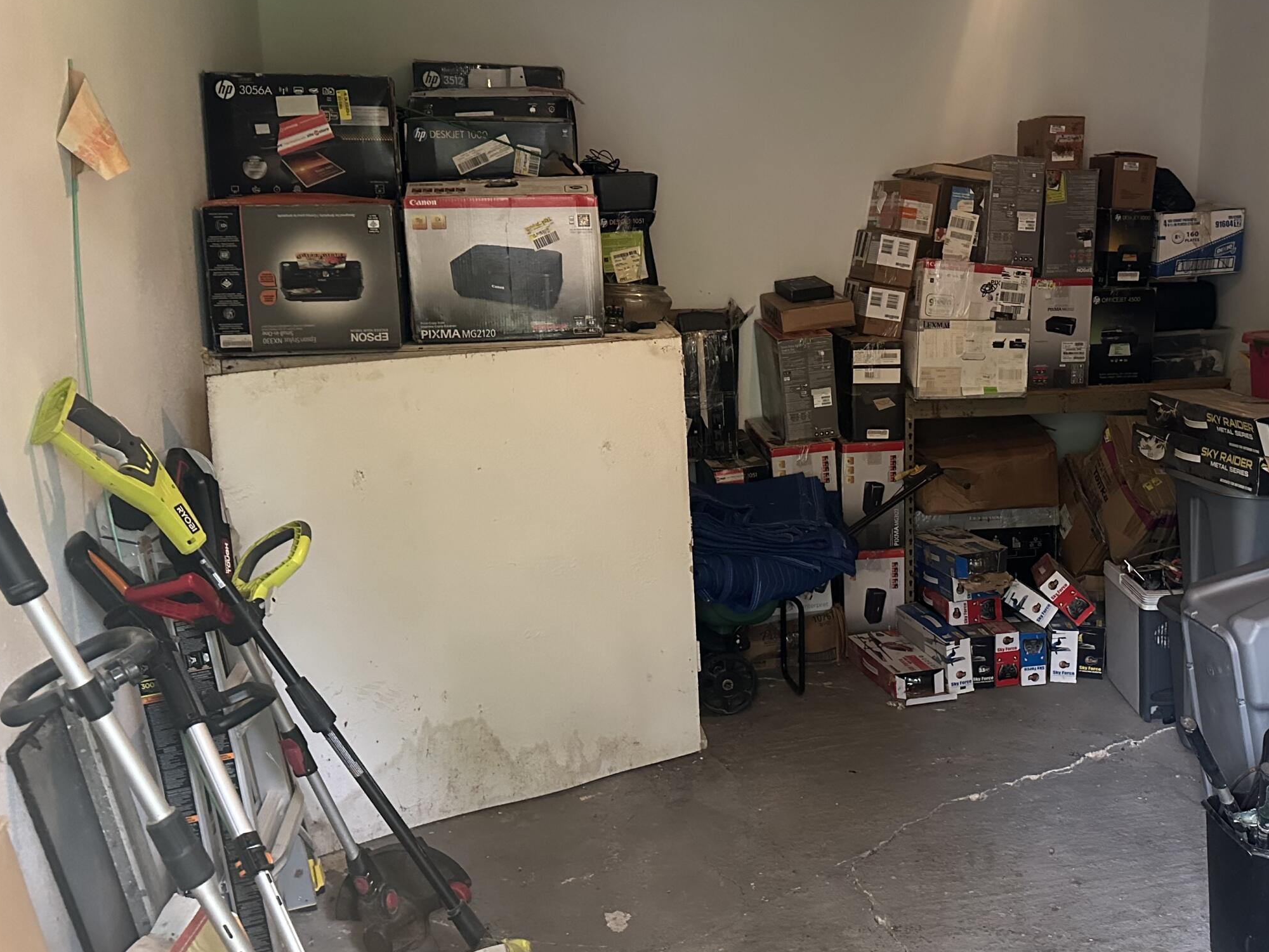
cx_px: 801
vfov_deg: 39.6
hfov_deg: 50.8
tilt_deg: -8.5
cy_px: 452
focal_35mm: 36
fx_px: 1320
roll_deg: +0.0
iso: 1000
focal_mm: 6.86
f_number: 1.78
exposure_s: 1/52
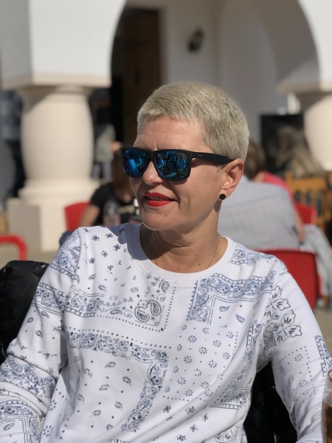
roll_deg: +1.7
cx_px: 166
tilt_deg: -6.5
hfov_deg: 25.7
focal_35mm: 57
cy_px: 222
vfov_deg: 33.8
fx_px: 729
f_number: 2.8
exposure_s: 1/1656
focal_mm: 6.6
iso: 20
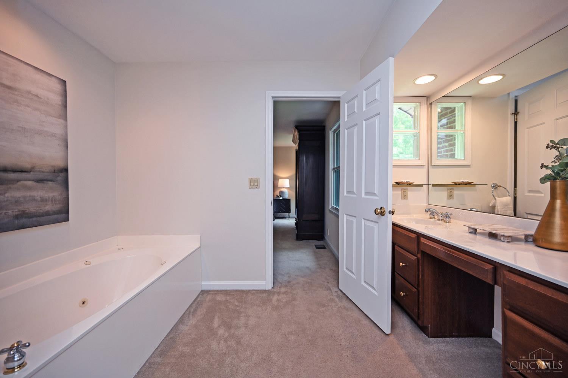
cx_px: 284
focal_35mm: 14
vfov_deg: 81.2
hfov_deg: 104.3
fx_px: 221
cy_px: 189
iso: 250
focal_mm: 14
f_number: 4
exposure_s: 1/60
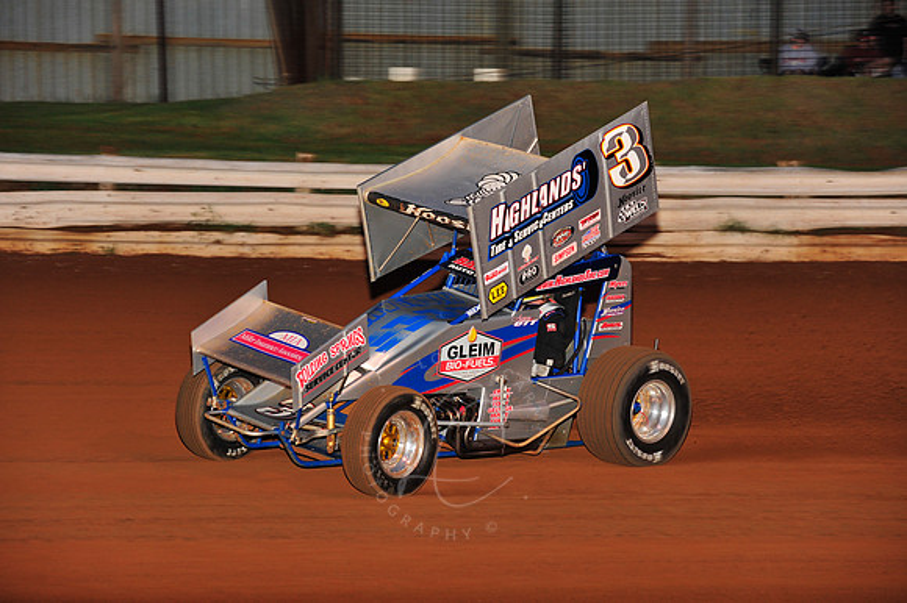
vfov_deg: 11.0
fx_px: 3147
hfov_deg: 16.4
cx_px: 454
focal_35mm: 125
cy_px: 302
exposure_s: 1/320
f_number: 5.6
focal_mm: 125
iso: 800
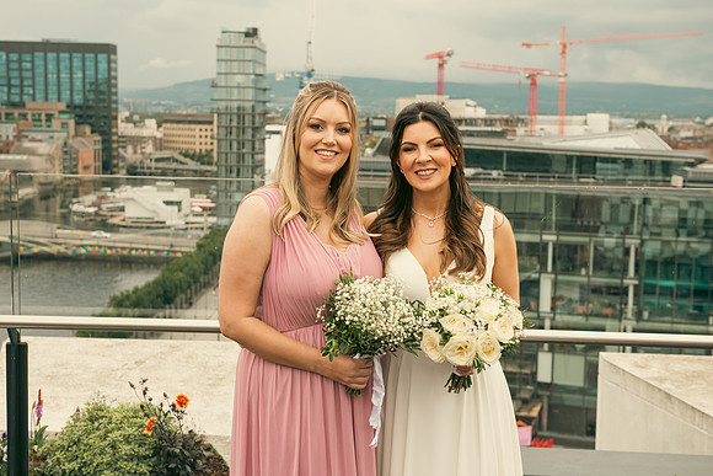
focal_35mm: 52
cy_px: 238
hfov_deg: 38.2
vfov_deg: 26.0
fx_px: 1030
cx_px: 356
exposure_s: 1/250
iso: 200
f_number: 6.3
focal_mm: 52
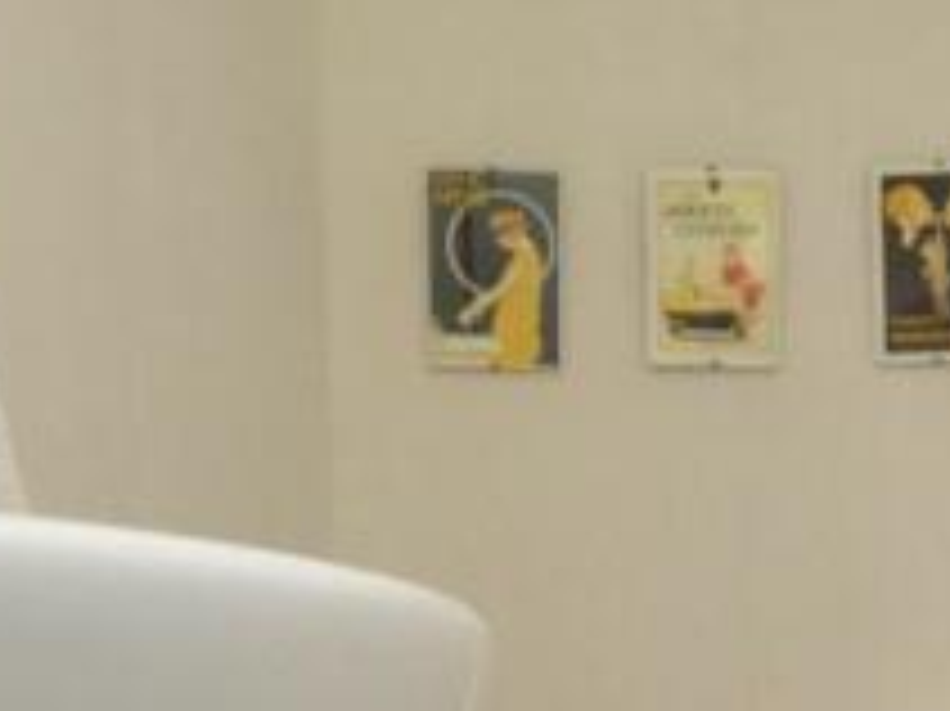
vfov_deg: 19.2
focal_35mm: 70
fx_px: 1920
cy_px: 952
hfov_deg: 26.4
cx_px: 945
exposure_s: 1/60
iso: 3200
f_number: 3.5
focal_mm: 10
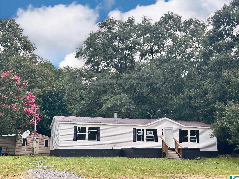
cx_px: 120
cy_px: 90
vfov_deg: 30.3
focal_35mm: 48
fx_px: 331
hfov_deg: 39.7
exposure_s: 1/228
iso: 50
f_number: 1.78
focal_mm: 6.86
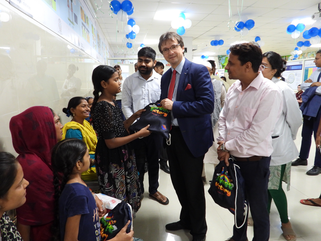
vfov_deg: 56.8
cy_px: 120
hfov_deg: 71.6
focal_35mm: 24
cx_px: 160
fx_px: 223
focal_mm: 4.3
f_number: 2.8
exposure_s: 1/25
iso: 400
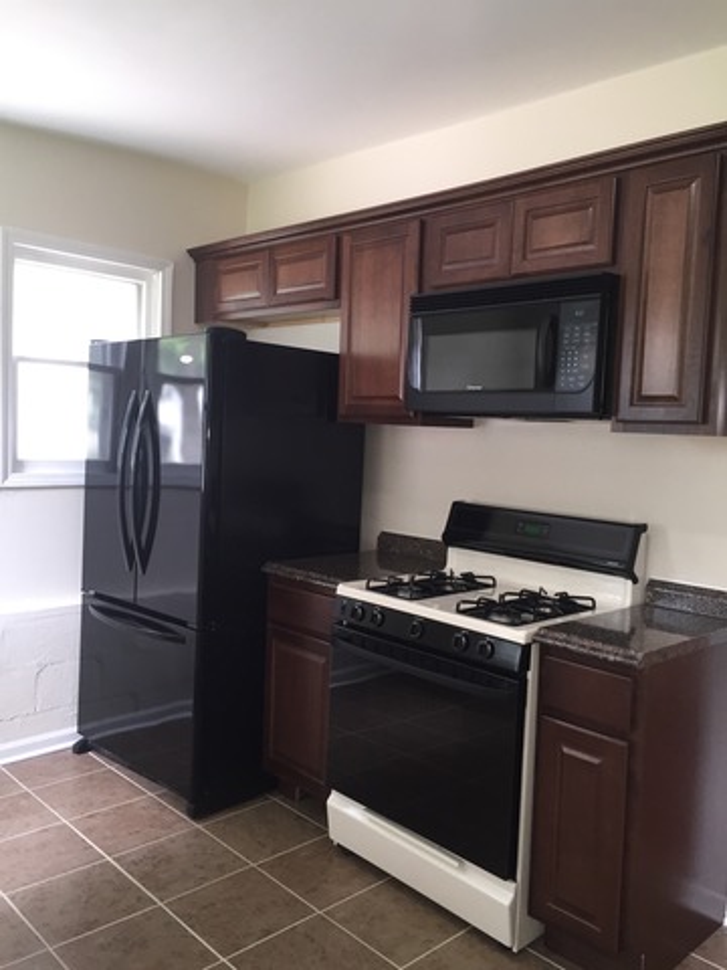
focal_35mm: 29
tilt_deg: -4.6
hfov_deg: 48.2
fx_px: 812
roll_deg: -1.9
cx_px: 364
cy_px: 485
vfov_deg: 61.7
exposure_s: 1/30
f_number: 2.2
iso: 125
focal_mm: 4.15
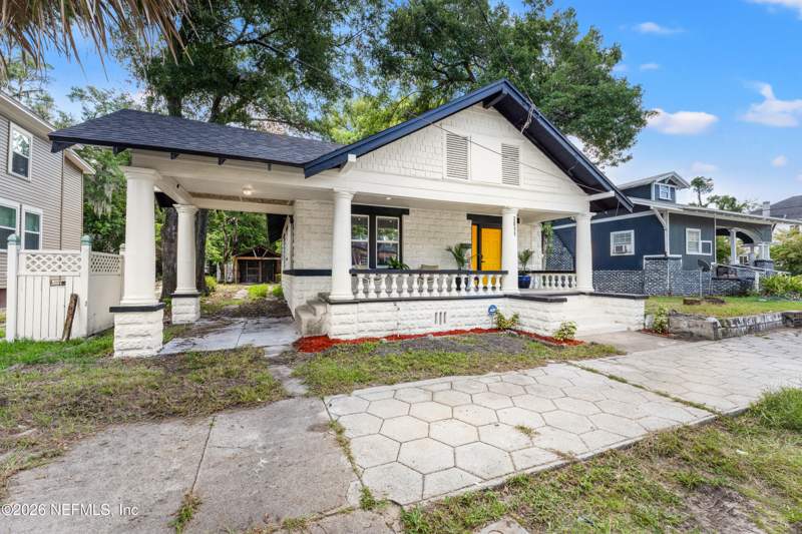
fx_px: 312
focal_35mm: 14
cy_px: 267
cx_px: 401
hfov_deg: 104.3
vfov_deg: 81.2
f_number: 7.1
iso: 250
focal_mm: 14
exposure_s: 1/160
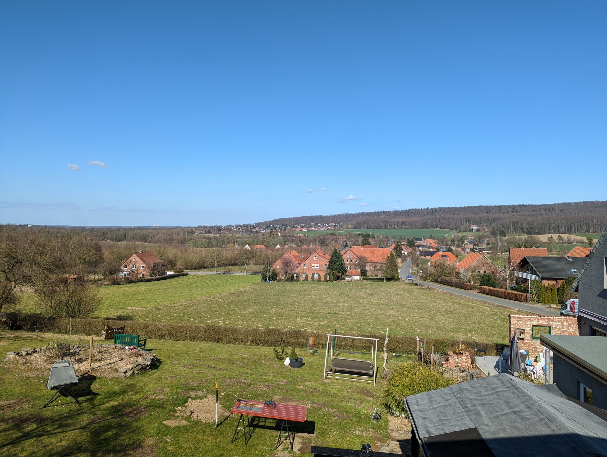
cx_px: 304
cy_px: 228
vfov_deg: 56.9
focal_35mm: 24
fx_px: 421
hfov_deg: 71.5
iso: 46
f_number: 1.85
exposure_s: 1/1529
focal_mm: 6.81
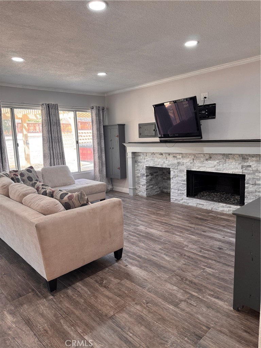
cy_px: 174
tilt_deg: -8.8
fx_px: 241
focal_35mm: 24
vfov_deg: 71.6
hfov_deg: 56.8
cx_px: 130
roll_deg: +3.1
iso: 160
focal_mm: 6.76
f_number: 1.78
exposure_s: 1/120
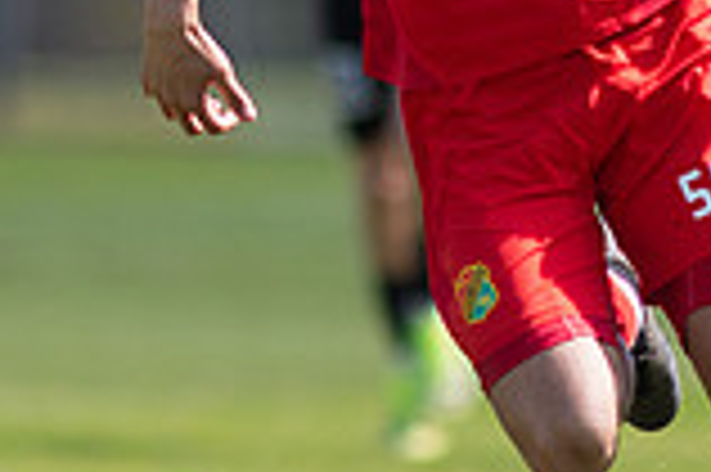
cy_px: -101
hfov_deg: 1.2
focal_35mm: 1655
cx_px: 495
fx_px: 32652
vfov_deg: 0.8
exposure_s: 1/2000
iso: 250
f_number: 3.2
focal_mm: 300
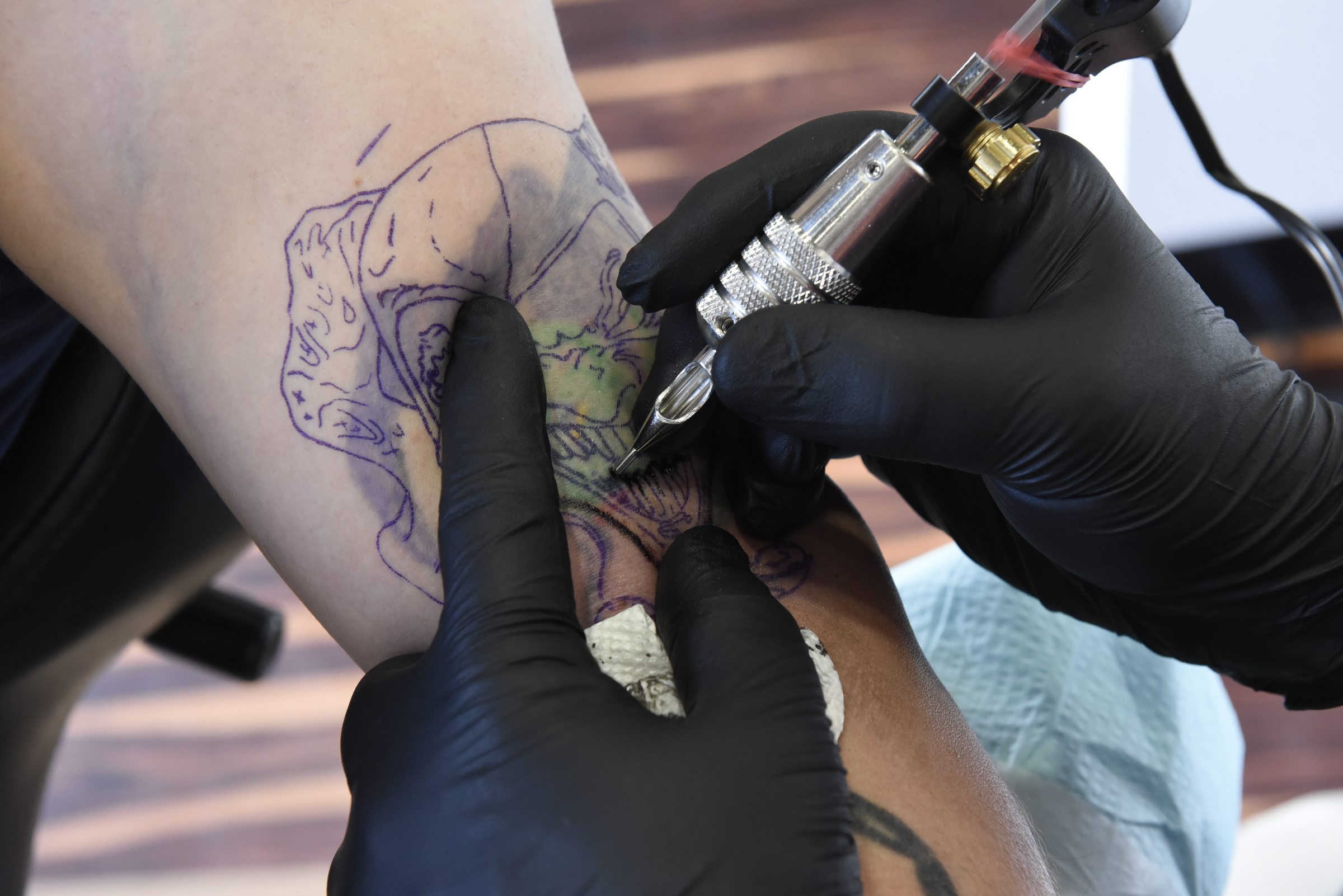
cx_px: 672
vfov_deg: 19.5
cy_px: 448
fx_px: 2612
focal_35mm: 70
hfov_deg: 28.8
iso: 3200
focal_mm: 70
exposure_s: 1/80
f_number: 8
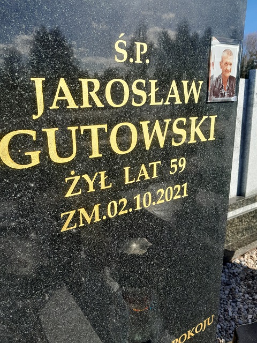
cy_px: 172
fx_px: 267
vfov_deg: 65.3
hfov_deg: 51.4
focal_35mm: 27
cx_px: 128
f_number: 1.8
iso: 40
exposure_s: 1/216
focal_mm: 4
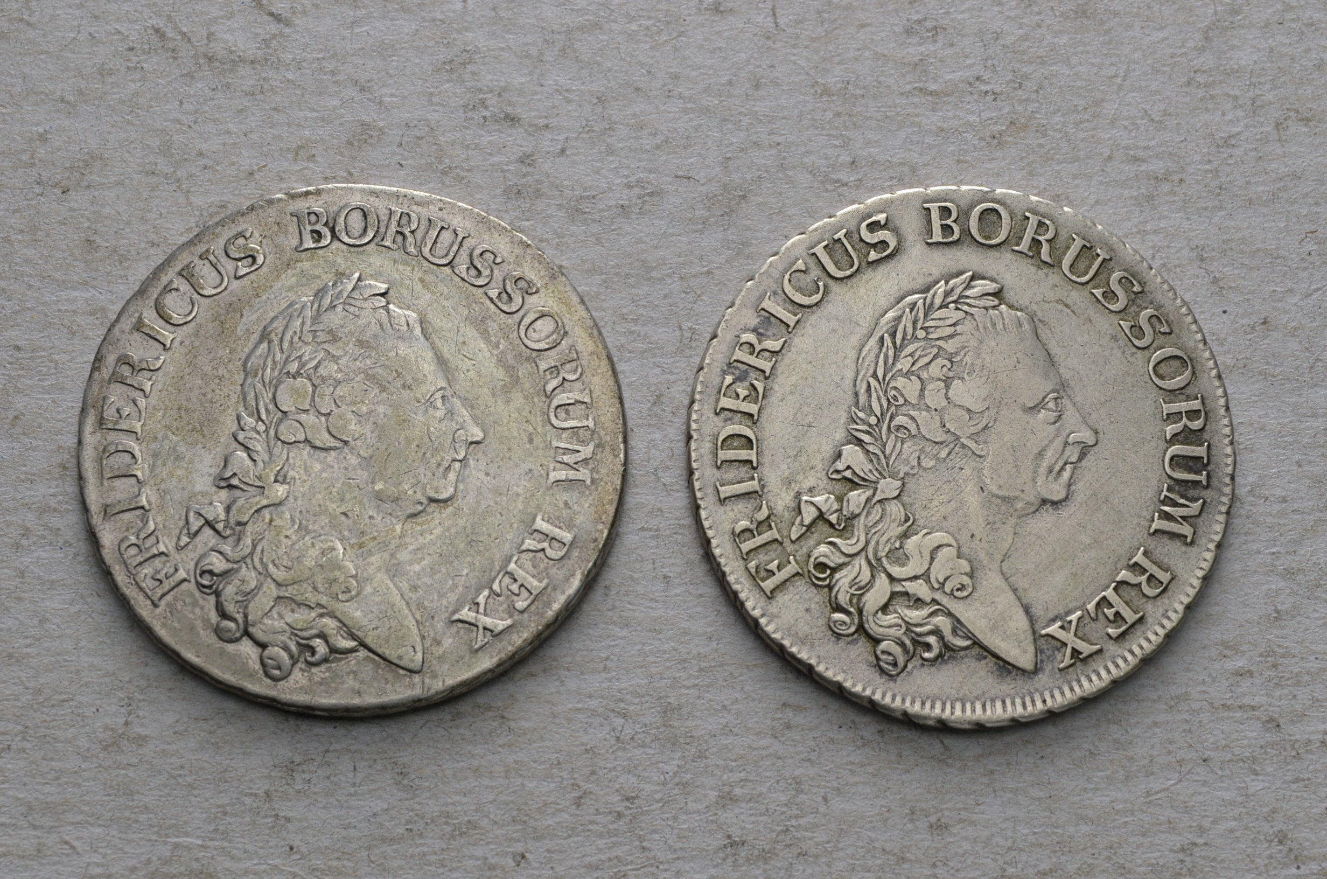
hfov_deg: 28.1
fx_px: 2649
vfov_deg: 18.8
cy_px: 440
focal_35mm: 72
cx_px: 664
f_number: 14
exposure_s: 1/200
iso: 400
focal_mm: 48
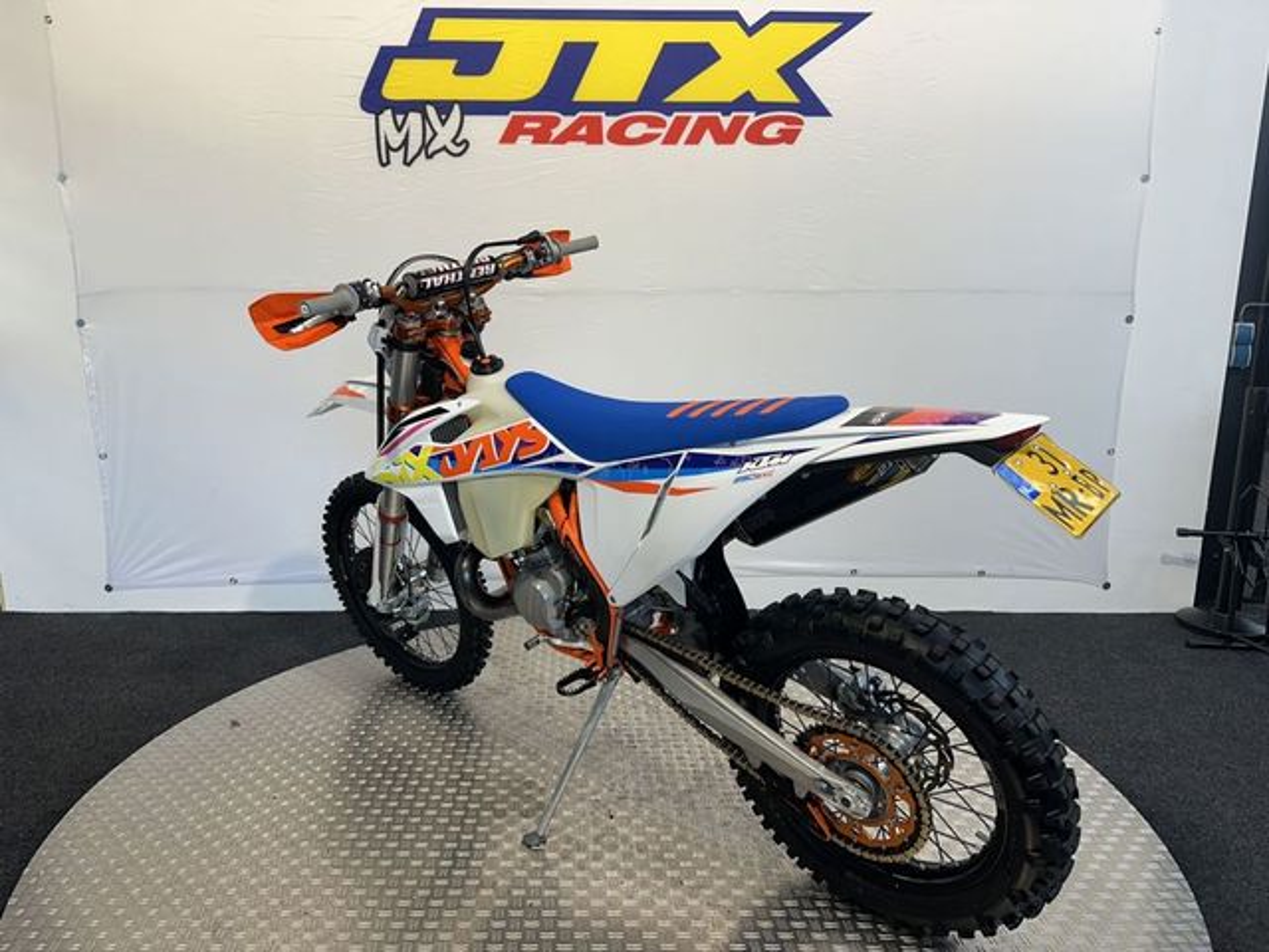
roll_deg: -1.2
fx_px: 880
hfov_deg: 71.6
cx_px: 634
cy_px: 476
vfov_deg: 56.8
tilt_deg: -10.7
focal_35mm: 24
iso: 50
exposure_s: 1/100
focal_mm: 6.86
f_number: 1.78
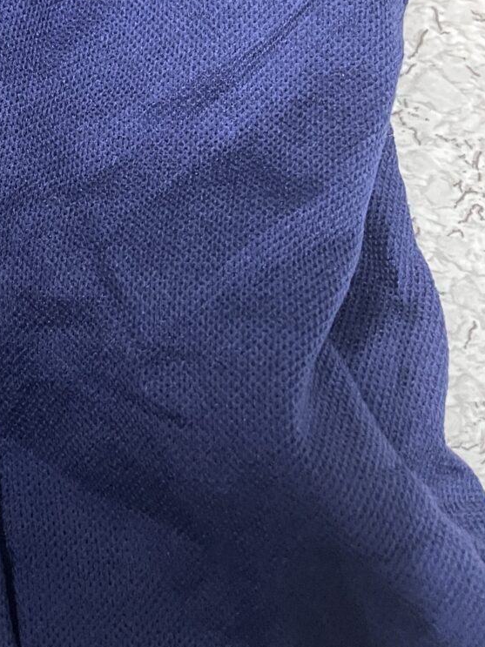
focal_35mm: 56
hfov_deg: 24.7
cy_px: 117
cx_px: -16
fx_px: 1046
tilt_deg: -78.0
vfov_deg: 33.2
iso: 640
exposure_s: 1/25
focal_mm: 4.2
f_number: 1.6
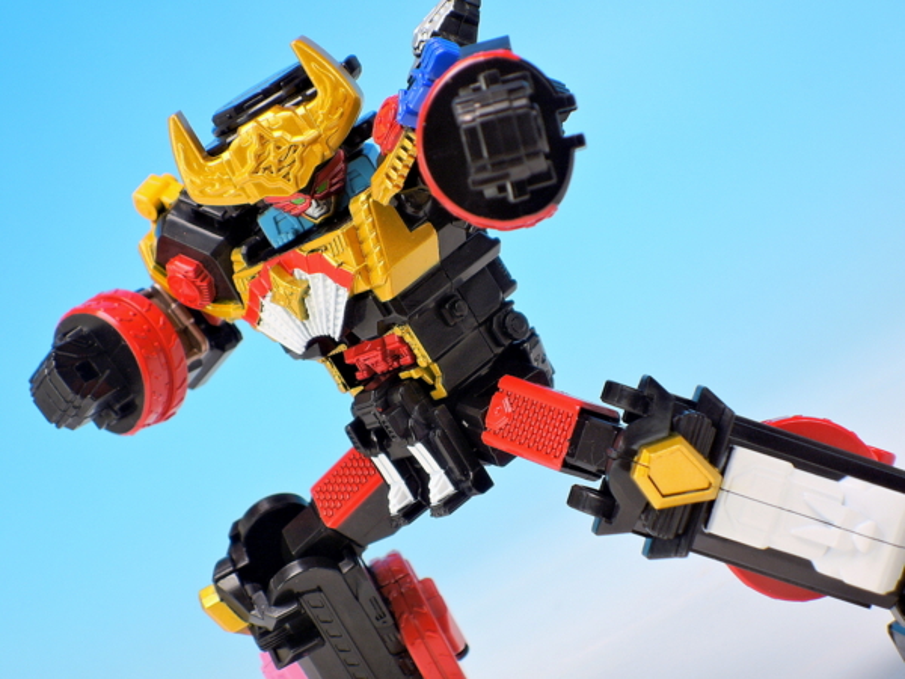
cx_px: 452
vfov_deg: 12.3
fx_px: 3137
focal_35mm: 120
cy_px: 340
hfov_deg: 16.4
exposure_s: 1/2
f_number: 5.6
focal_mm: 25.5
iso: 80
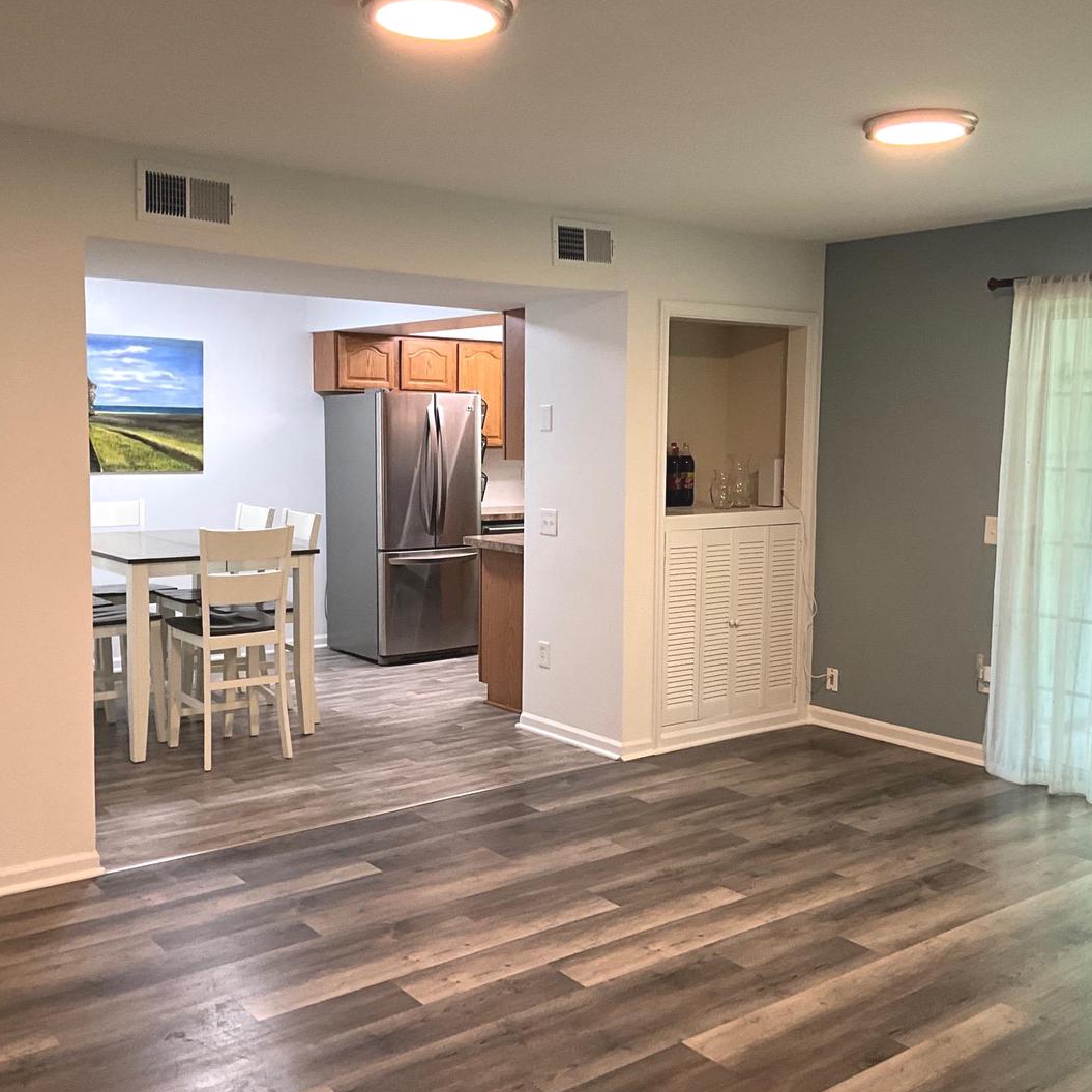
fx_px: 1249
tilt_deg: -5.9
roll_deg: -1.0
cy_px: 545
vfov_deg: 47.2
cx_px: 556
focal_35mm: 35
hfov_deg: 47.2
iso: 100
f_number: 1.8
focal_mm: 3
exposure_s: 1/60
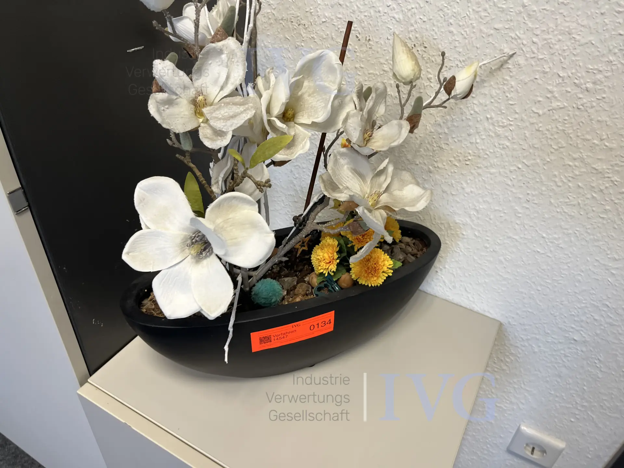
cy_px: 234
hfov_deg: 67.3
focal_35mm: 26
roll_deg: -0.7
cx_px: 312
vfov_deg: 53.1
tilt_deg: -37.6
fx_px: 469
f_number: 1.6
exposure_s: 1/100
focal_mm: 5.1
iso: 125
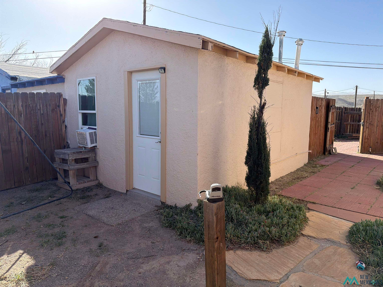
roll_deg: -0.6
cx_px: 192
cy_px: 144
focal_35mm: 24
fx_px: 266
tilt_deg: -7.9
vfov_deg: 56.8
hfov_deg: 71.6
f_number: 1.78
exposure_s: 1/3021
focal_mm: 6.76
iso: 100
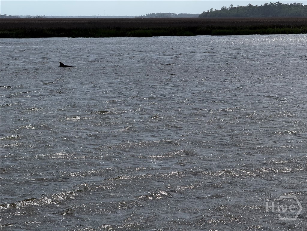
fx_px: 1064
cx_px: 154
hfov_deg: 16.4
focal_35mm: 120
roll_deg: -0.6
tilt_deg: -4.9
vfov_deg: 12.3
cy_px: 116
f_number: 2.8
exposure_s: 1/3195
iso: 50
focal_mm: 15.66
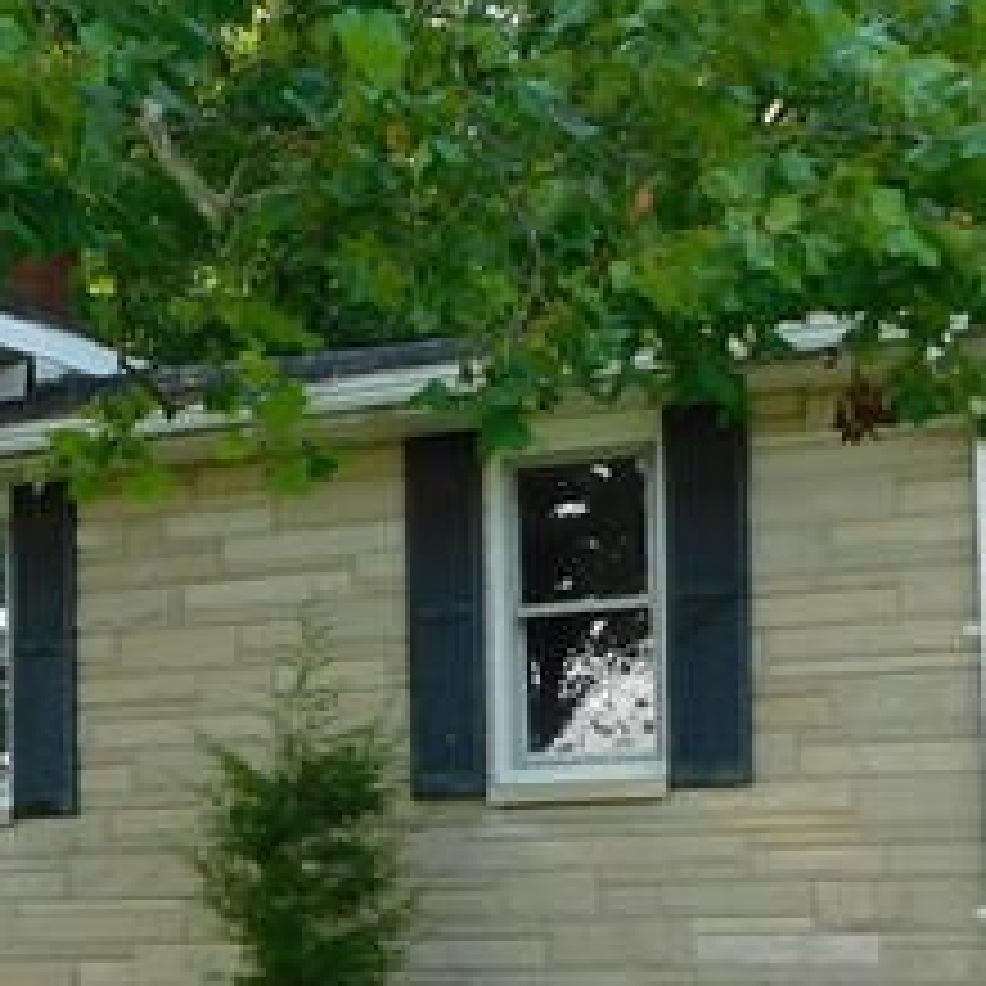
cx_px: -239
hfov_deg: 17.3
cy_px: 734
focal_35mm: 95
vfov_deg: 18.2
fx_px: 3061
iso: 125
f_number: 3
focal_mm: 4
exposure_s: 1/250
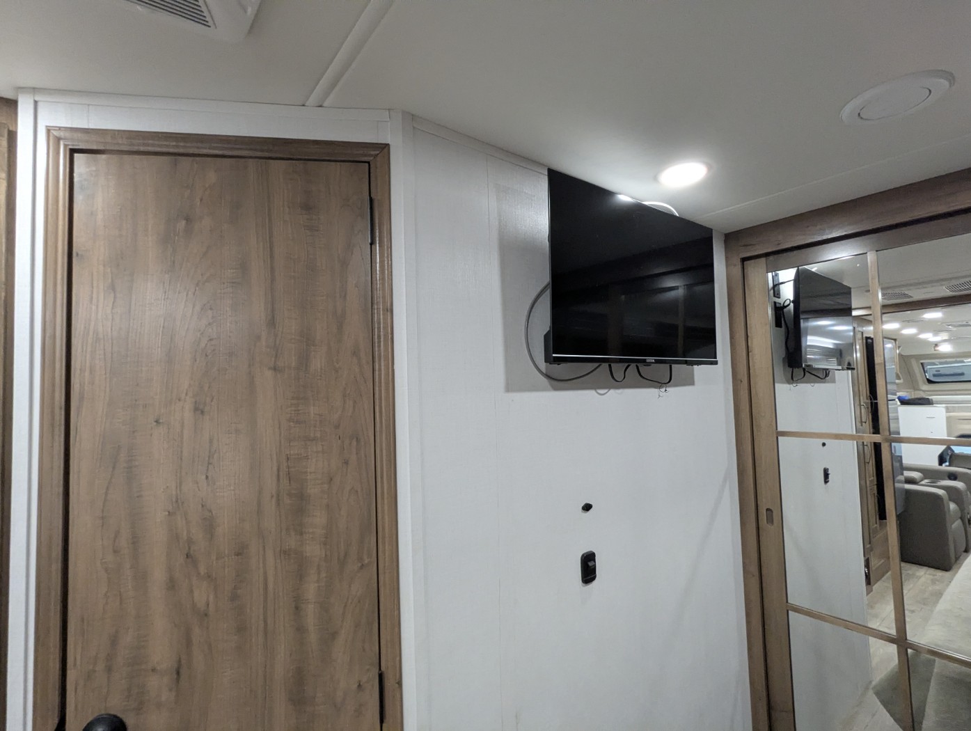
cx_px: 486
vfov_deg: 78.2
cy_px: 366
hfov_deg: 94.4
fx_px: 449
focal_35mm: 16
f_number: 2.2
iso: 417
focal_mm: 2.35
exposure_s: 1/50.8
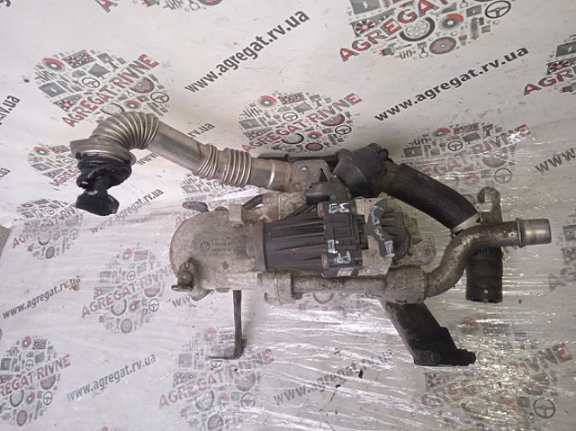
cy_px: 216
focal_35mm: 28
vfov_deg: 49.7
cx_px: 288
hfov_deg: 63.5
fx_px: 466
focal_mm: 3.43
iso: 456
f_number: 2.2
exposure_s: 1/33.3
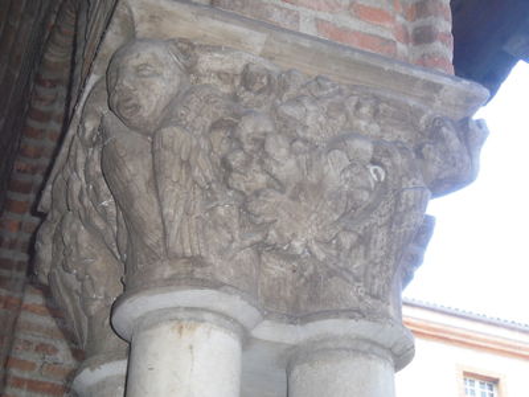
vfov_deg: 21.9
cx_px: 264
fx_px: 1024
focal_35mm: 67
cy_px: 198
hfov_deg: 29.0
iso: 200
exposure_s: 1/60
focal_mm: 11.16
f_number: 4.3
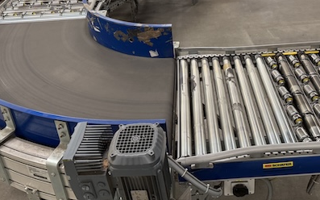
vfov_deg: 30.3
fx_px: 358
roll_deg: +3.9
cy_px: 34
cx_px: 191
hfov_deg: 48.0
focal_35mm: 41
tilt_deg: -26.5
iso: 250
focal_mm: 6.76
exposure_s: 1/50
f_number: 1.78
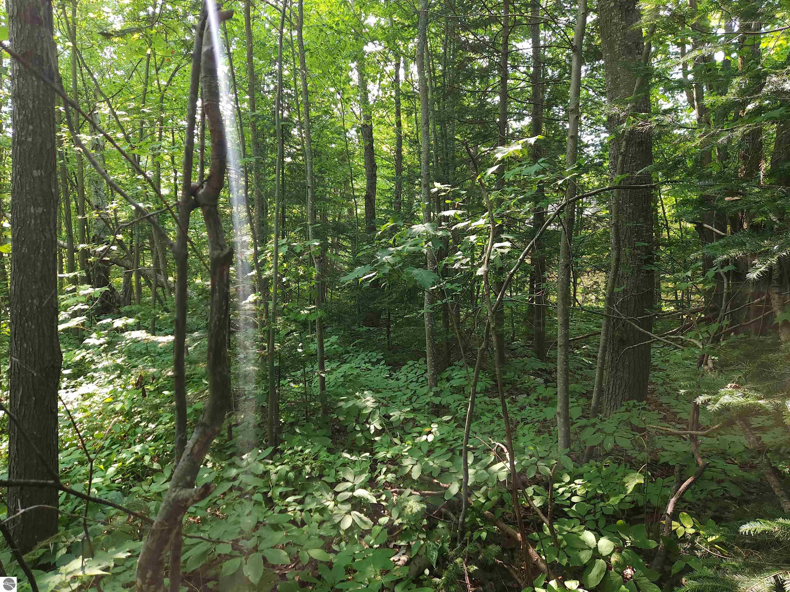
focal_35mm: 23
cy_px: 296
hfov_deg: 73.9
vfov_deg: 58.9
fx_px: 525
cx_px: 395
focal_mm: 5.4
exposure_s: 1/180
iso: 80
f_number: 1.8
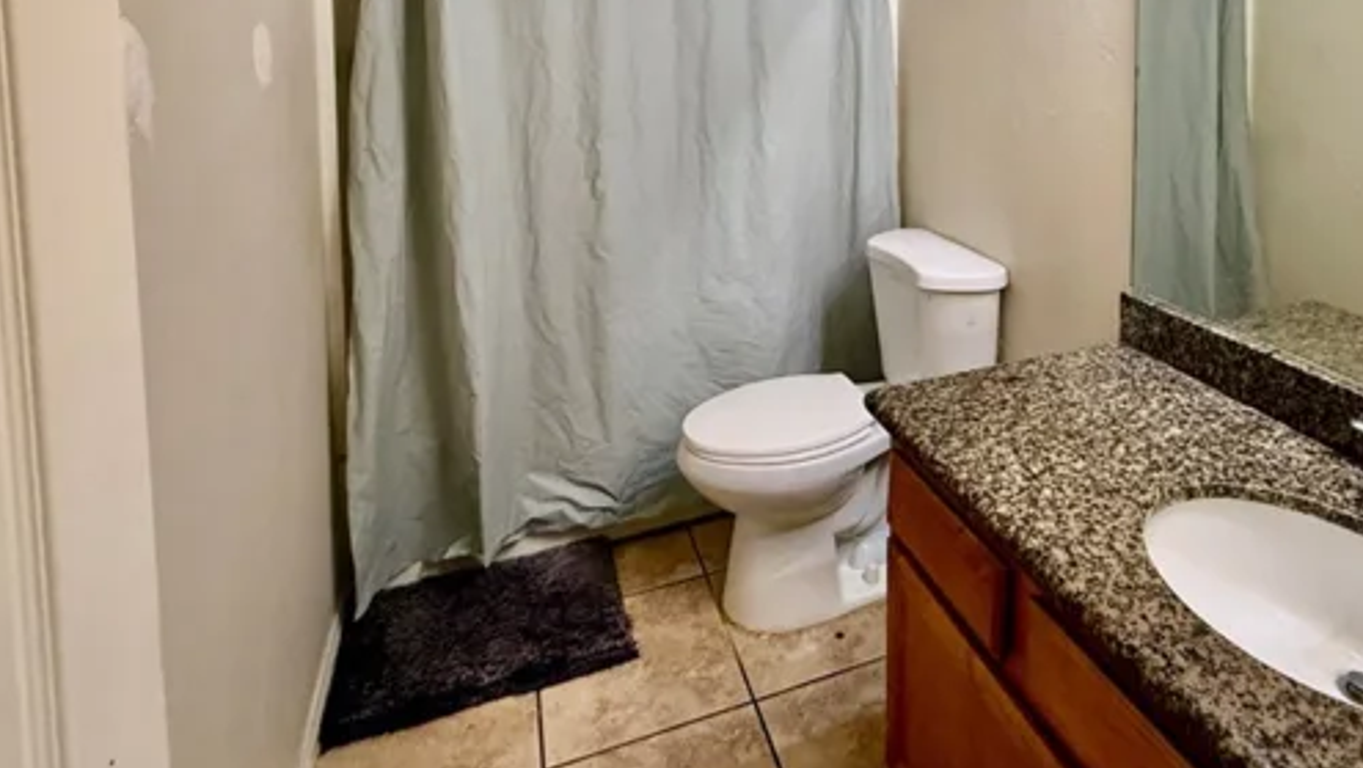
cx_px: 838
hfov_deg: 77.5
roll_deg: -0.7
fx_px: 832
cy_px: 74
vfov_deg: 44.9
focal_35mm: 23
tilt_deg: -3.8
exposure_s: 1/120
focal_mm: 2.22
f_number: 2.2
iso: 400
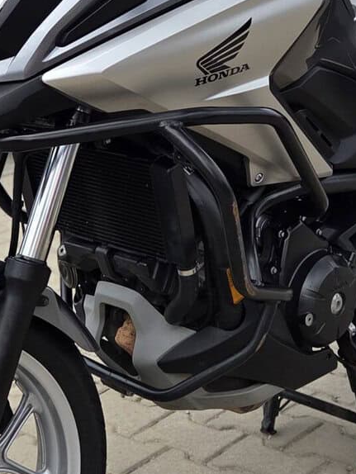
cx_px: 181
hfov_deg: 18.0
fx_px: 1124
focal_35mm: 82
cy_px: 155
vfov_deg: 23.7
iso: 80
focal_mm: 5.4
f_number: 1.8
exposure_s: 1/3747
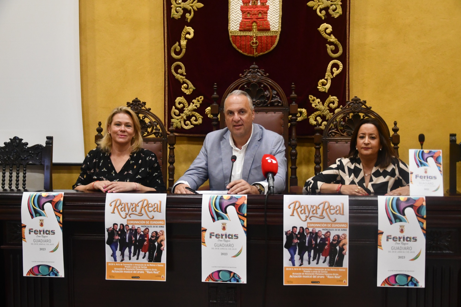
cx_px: 230
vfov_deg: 28.1
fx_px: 615
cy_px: 154
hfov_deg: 41.1
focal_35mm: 48
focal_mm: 32
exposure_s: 1/100
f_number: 4.2
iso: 3200
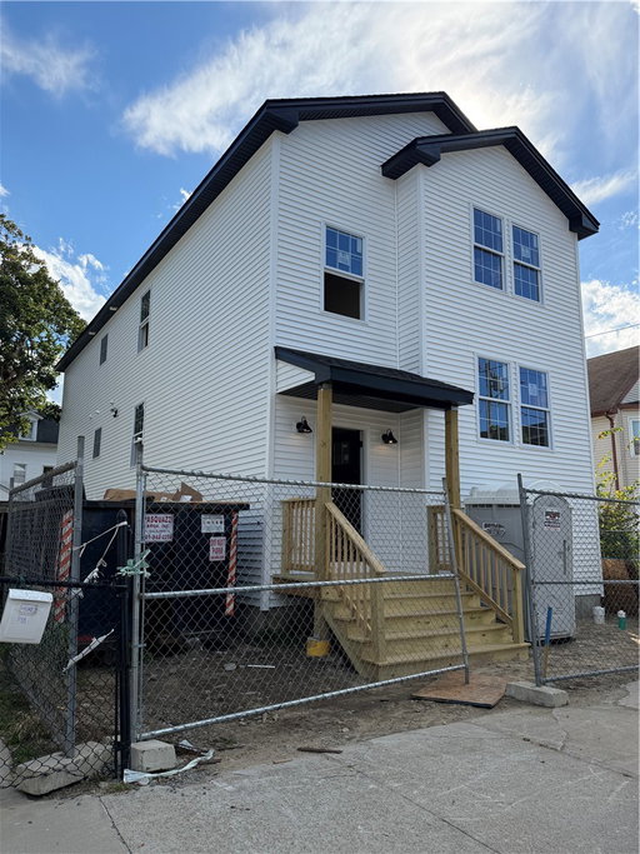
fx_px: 592
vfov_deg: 71.6
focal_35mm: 24
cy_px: 427
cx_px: 320
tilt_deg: +10.4
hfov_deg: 56.8
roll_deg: -0.8
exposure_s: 1/4673
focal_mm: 6.76
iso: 100
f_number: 1.78
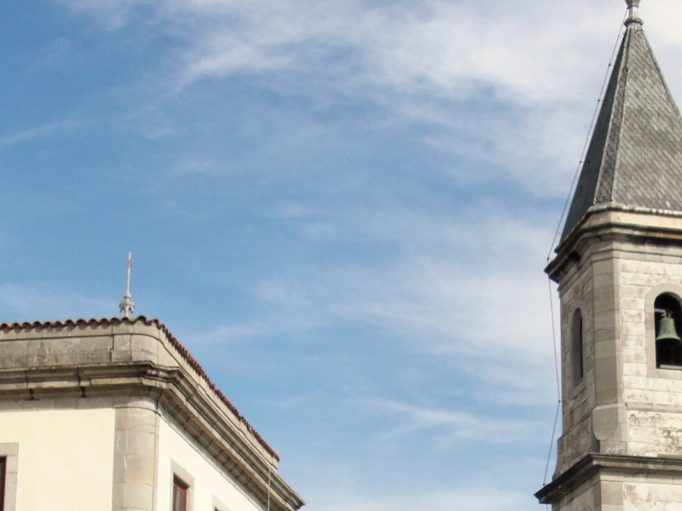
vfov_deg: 16.7
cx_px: 520
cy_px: 528
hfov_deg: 22.5
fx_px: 1694
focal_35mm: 86
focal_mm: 6.3
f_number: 7.9
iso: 50
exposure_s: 1/200
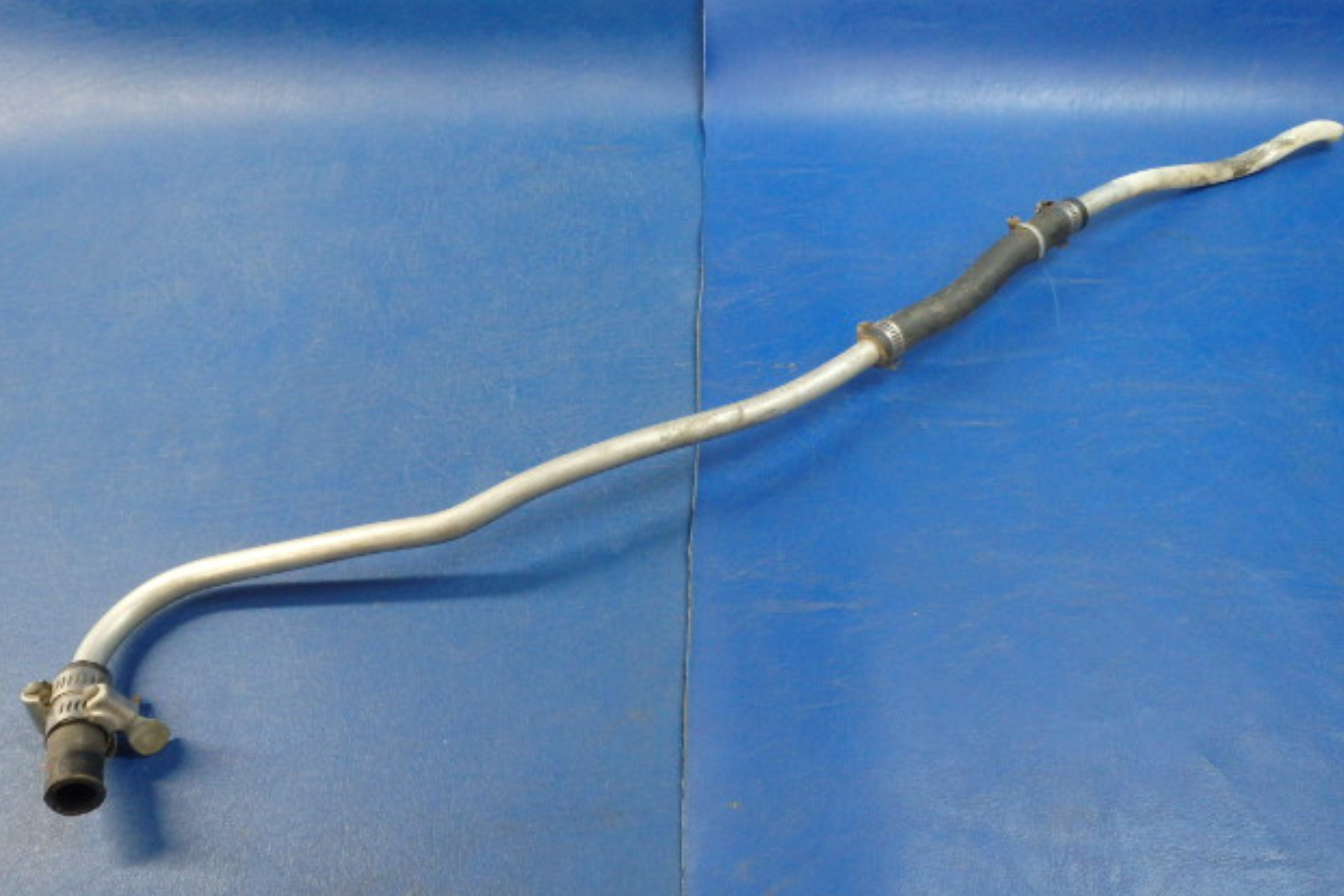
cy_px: 483
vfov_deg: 43.6
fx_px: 1120
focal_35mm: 30
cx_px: 688
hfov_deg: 61.9
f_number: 3.9
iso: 500
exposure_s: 1/30
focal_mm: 5
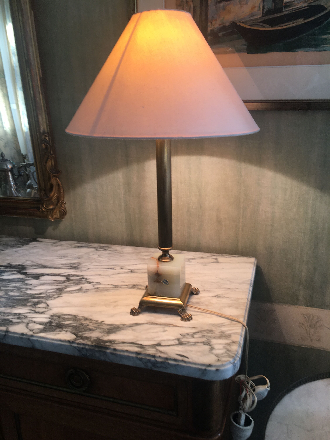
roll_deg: +0.4
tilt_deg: -17.1
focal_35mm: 29
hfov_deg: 48.2
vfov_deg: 61.7
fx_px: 369
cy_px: 220
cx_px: 165
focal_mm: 4.15
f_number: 2.2
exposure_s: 1/30
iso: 25
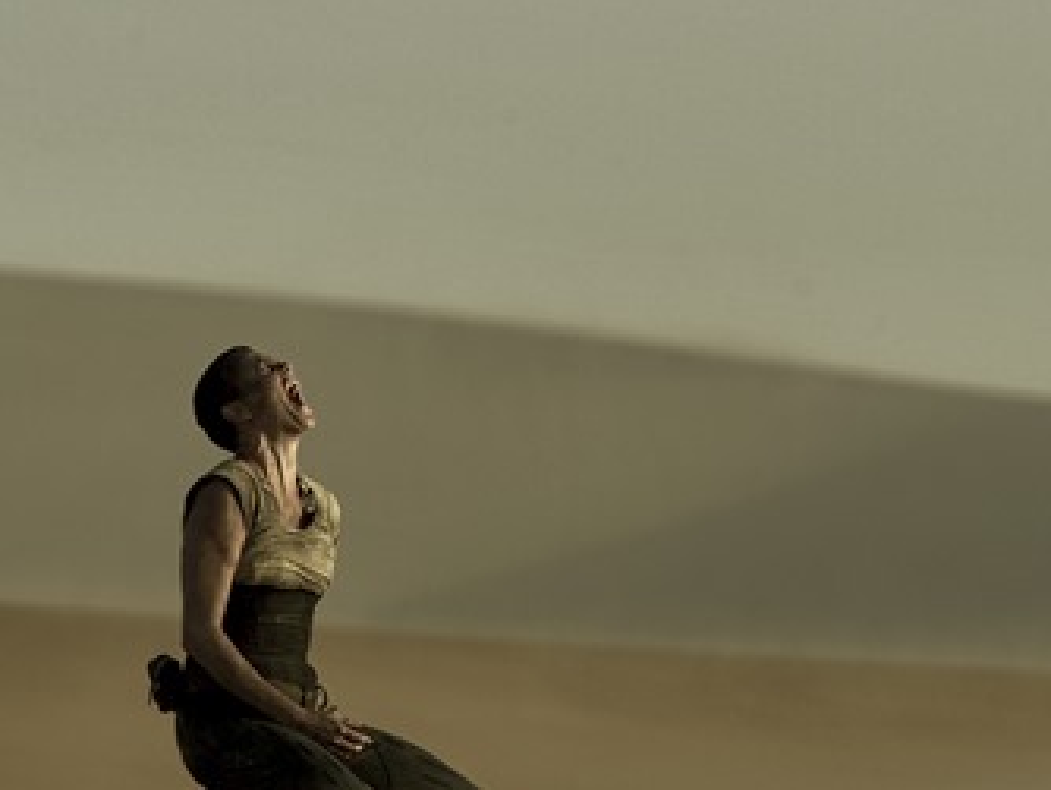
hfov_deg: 2.9
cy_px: 519
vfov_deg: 2.2
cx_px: 673
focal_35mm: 684
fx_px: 20782
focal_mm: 340
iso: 200
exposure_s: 1/640
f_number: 8
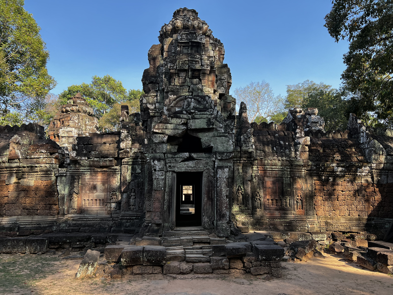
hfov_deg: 67.3
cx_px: 196
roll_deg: +0.4
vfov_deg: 53.1
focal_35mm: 26
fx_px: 295
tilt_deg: +11.6
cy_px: 148
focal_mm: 5.7
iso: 50
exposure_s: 1/965
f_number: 1.5
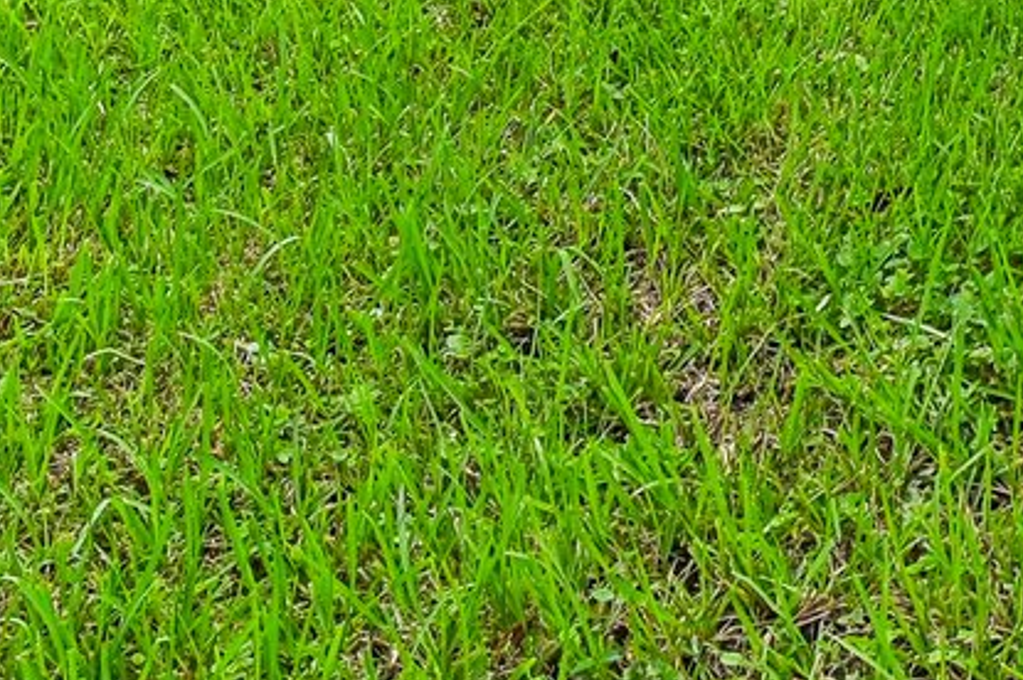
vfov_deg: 14.1
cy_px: -733
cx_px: 1289
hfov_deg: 23.1
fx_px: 2243
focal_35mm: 79
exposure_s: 1/125
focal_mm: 16
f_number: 8
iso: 100
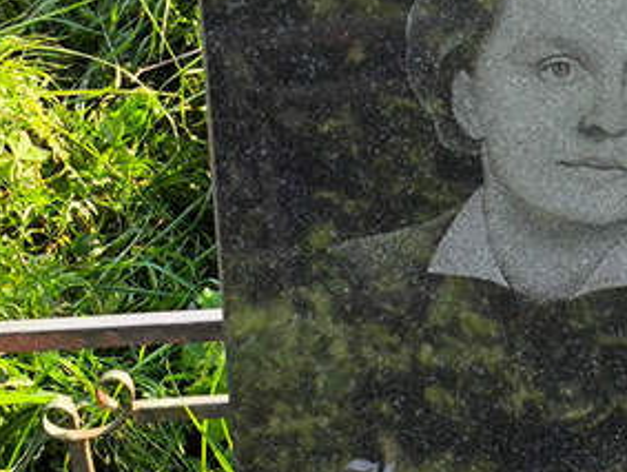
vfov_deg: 10.3
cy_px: 612
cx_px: 524
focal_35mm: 141
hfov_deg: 13.9
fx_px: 2557
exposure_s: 1/421
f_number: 1.7
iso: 50
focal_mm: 4.71
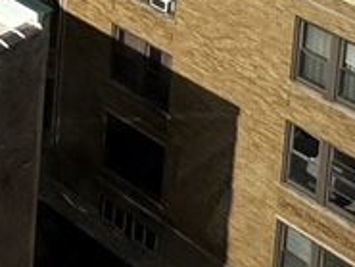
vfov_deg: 9.9
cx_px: -581
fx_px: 1119
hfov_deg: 12.5
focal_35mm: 109
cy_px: -551
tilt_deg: -7.3
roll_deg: +0.1
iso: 50
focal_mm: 2.22
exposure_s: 1/2985
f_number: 2.2
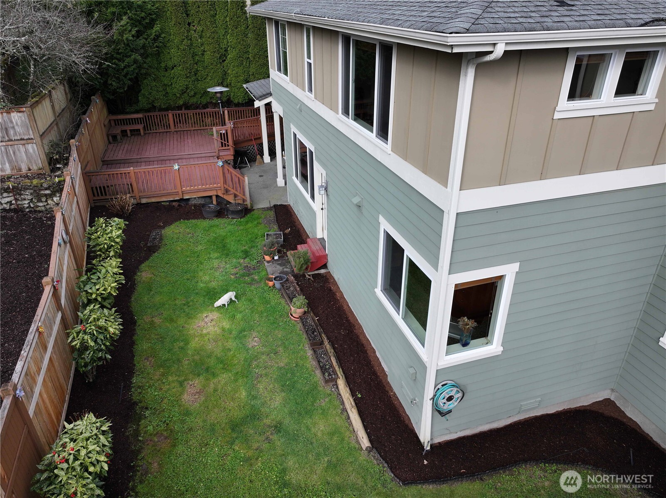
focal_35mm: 24
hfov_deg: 71.6
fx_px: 461
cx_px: 333
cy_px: 249
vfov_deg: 56.8
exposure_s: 1/25
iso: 120
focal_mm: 12.29
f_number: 2.8
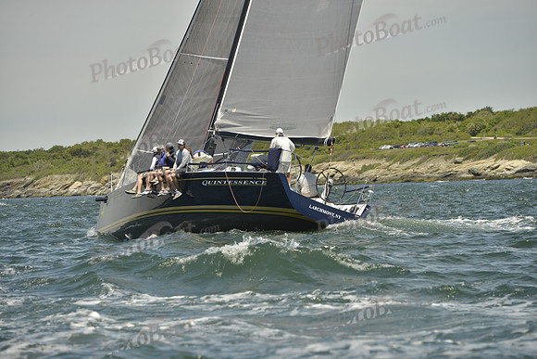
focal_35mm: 195
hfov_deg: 10.5
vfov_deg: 7.0
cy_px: 180
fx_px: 2909
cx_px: 268
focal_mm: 195
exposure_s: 1/1600
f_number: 8
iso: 280
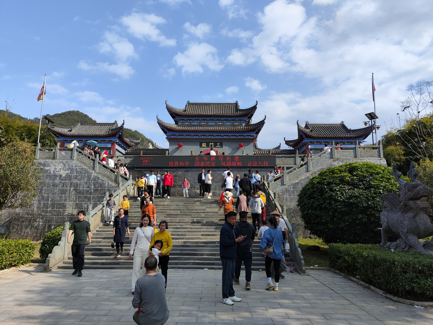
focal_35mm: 24
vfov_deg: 56.9
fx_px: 300
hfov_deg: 71.6
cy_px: 162
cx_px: 216
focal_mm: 4.68
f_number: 1.8
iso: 50
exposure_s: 1/1486
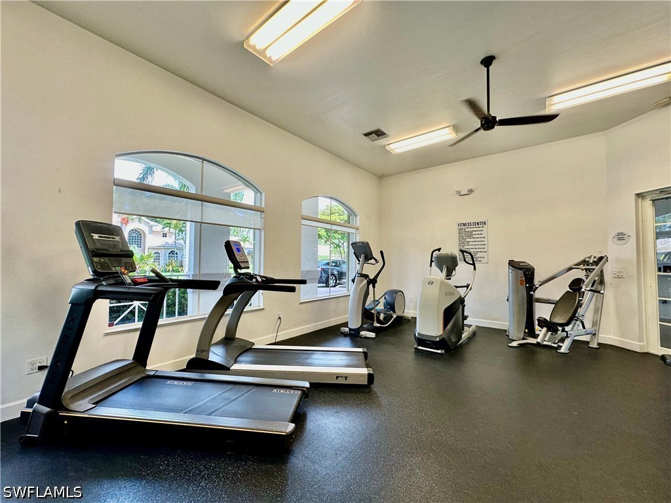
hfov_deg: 102.1
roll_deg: -0.4
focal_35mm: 14
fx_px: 271
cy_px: 252
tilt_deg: +2.1
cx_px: 336
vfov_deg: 85.7
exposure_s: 1/120
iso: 125
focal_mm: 2.22
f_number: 2.2
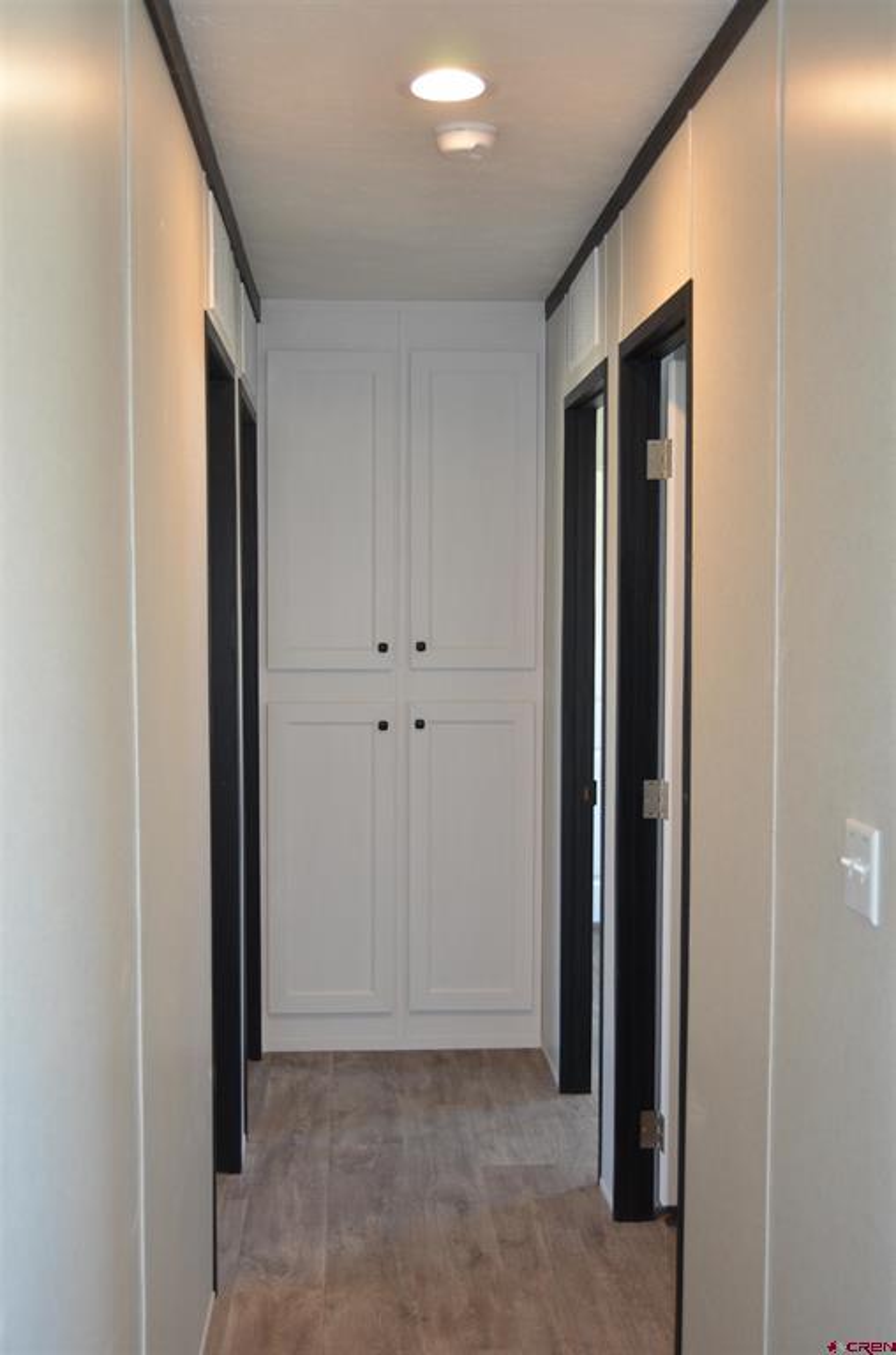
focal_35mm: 42
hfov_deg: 31.7
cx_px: 448
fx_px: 1576
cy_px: 678
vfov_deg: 46.5
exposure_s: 1/60
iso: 400
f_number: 4
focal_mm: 28
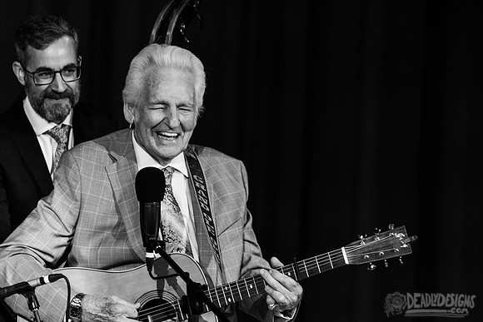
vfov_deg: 2.1
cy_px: 150
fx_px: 8765
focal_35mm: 653
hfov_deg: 3.2
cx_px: 263
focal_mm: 600
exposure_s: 1/500
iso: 2500
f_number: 6.3
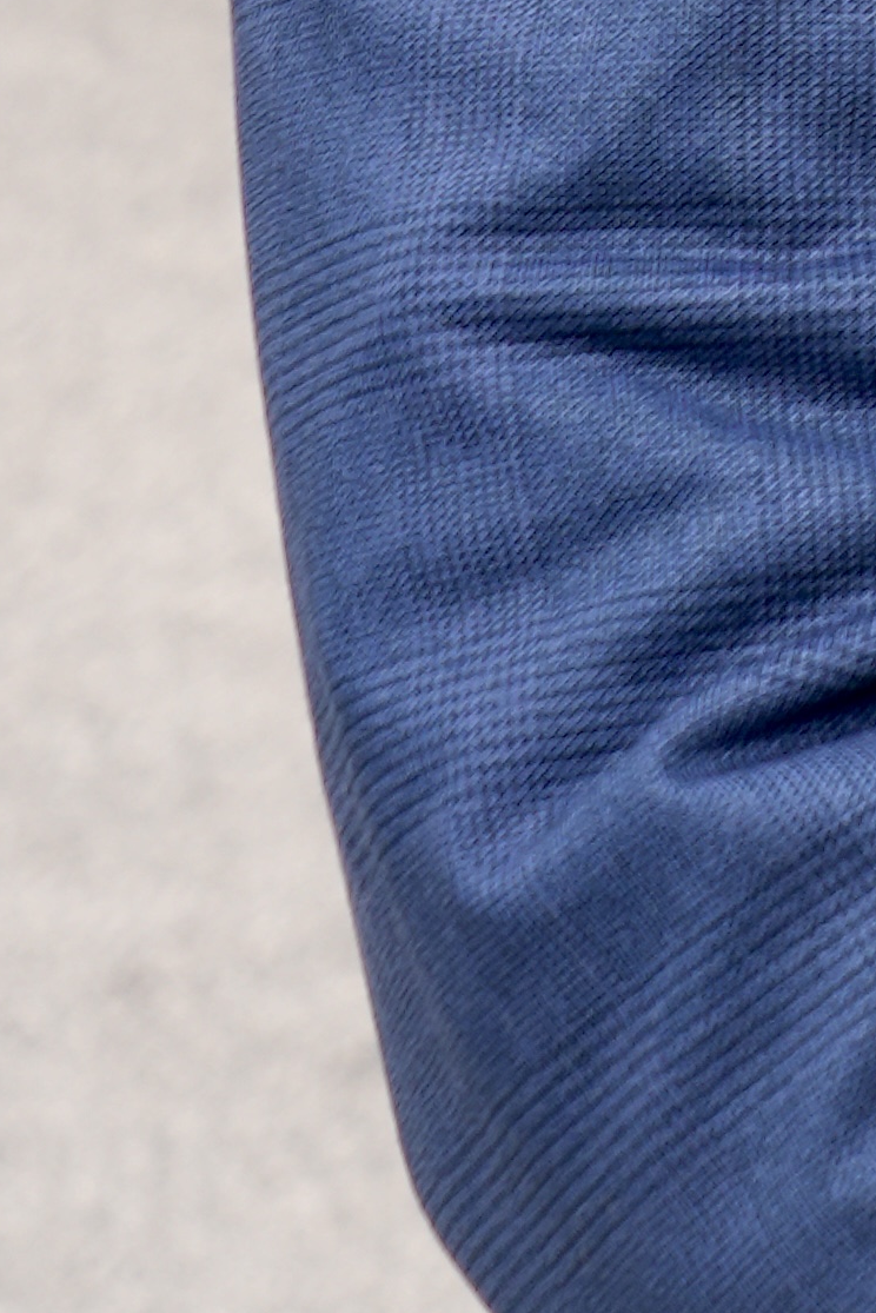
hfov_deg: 4.0
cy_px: -1680
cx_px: 2344
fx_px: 12146
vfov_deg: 6.0
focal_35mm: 333
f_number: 7.1
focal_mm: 53
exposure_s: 1/100
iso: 125
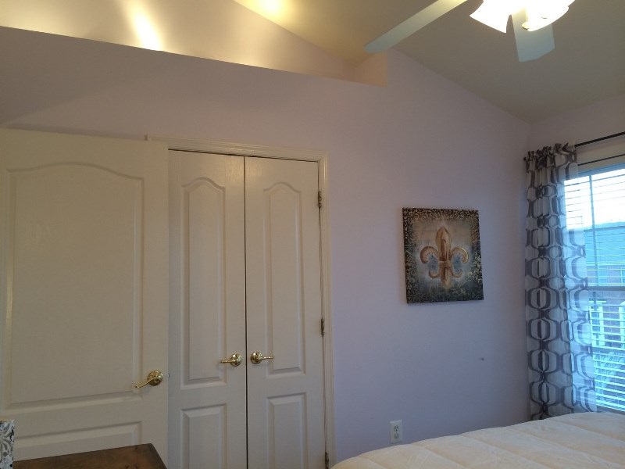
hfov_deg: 60.0
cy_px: 234
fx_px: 542
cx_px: 312
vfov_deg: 46.8
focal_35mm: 30
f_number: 2.2
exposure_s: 1/30
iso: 80
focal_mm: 4.12
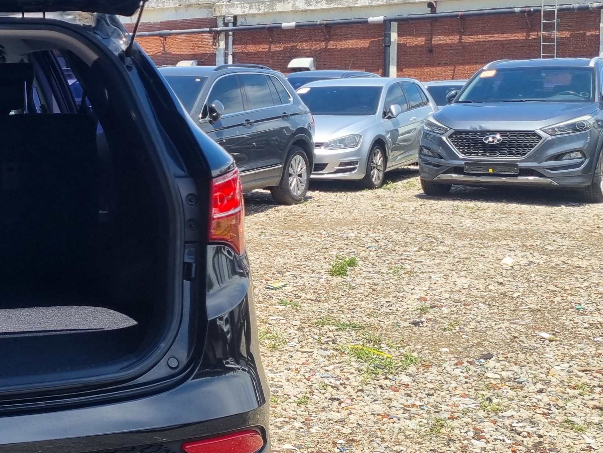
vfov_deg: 25.2
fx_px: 1011
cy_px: 173
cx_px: -68
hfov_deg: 29.7
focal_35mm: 58
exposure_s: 1/1684
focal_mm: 5.4
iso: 50
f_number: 1.8
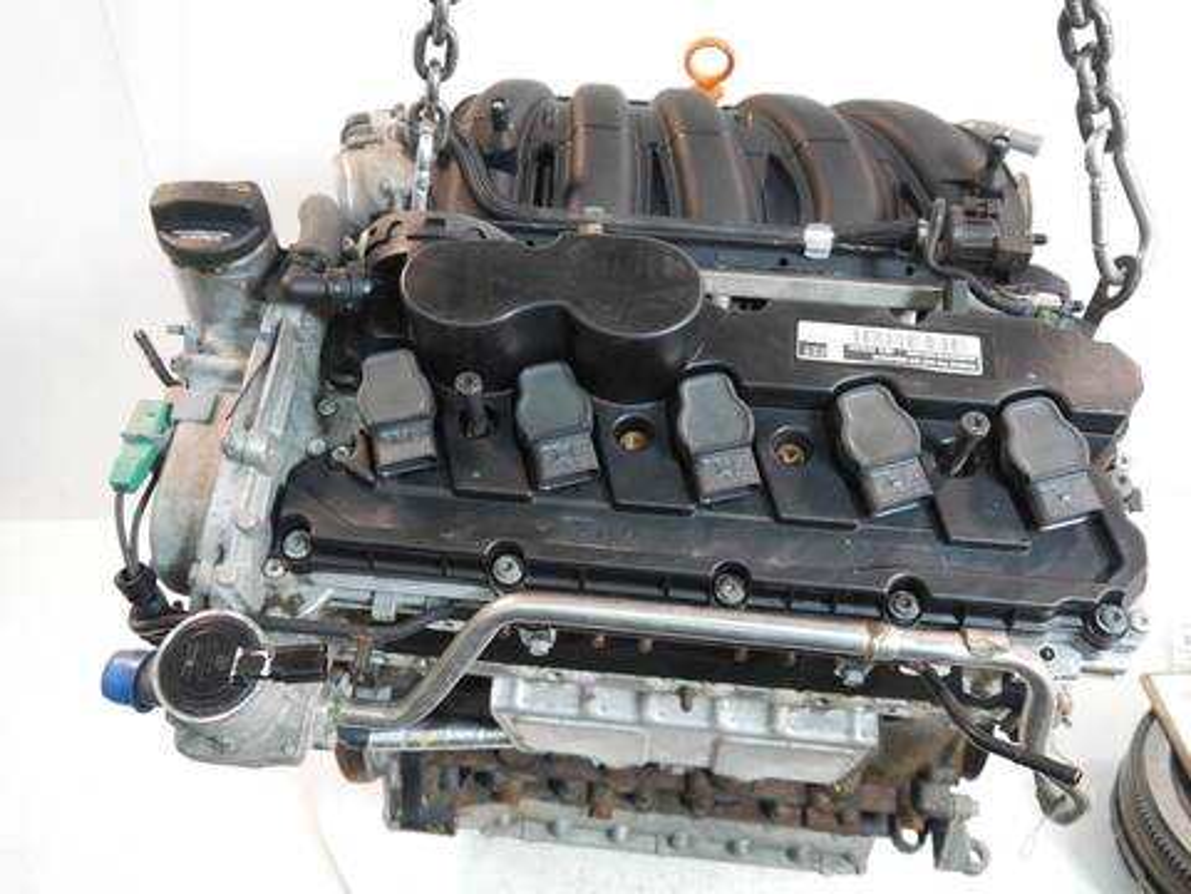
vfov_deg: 44.2
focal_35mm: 32
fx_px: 1101
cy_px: 447
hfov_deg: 56.8
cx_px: 596
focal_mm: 16
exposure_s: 1/125
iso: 1600
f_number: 3.8
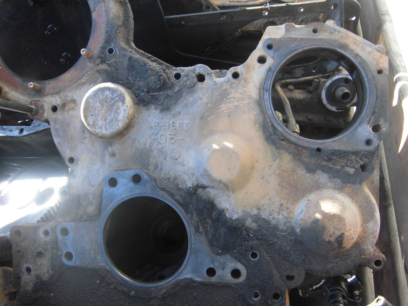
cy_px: 153
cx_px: 204
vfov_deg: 53.1
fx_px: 306
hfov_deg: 67.3
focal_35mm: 26
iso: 100
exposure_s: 1/100
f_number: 2.8
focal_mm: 4.7
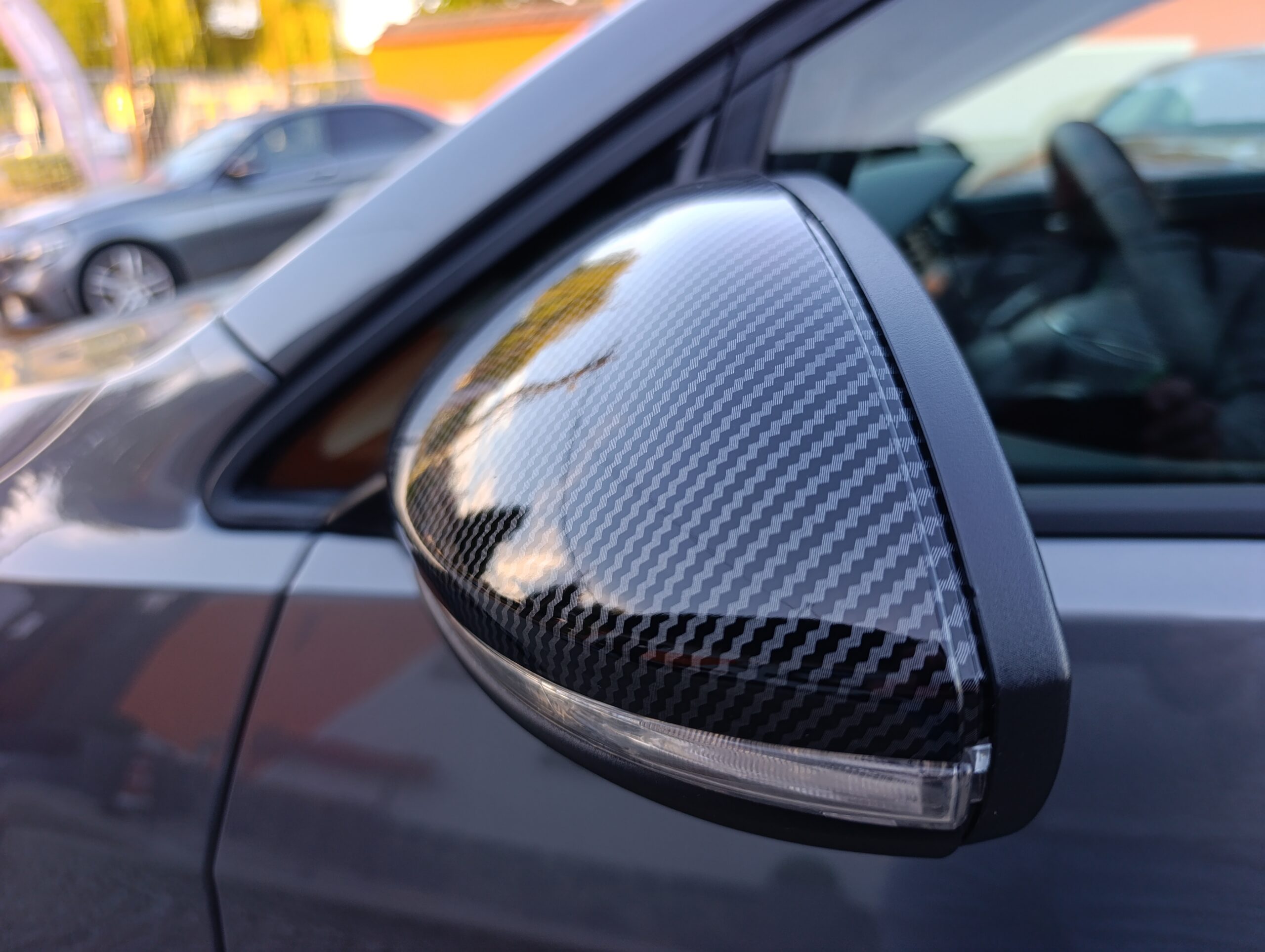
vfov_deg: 59.0
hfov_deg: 73.8
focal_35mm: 23
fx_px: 842
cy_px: 476
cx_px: 632
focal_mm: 6.14
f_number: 1.6
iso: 200
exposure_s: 1/100
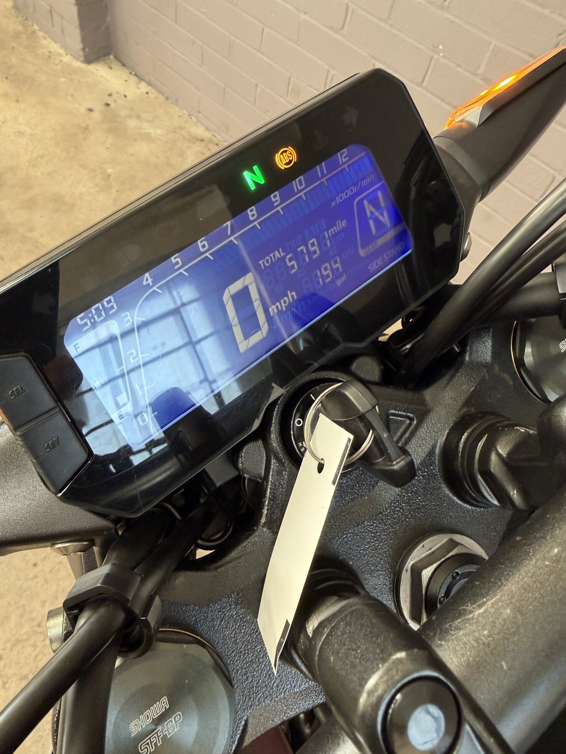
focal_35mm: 24
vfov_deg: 71.6
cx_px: 283
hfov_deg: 56.8
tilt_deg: -53.6
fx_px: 523
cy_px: 377
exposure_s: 1/50
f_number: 2.2
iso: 250
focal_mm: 2.22
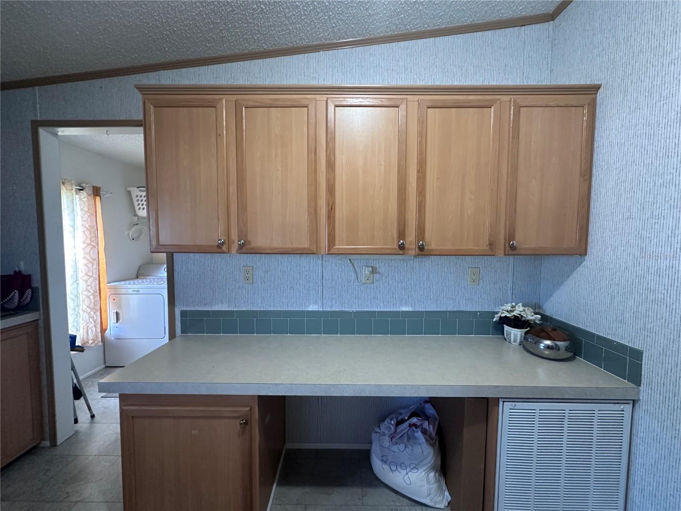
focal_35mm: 14
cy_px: 256
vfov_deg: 85.7
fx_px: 275
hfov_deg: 102.1
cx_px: 340
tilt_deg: -3.2
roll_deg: -0.7
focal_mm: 2.22
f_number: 2.2
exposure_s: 1/60
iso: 320
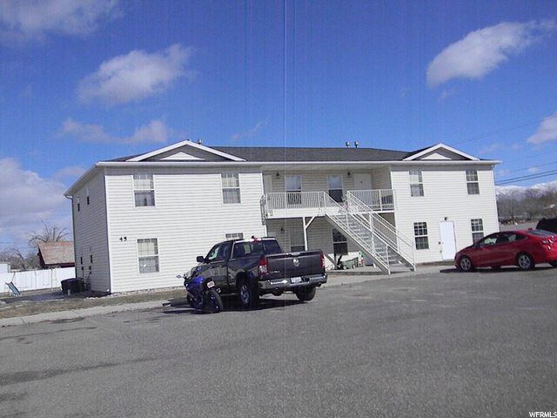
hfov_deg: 52.6
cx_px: 278
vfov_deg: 40.7
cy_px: 209
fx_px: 563
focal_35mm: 35
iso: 674
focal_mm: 6.4
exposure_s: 1/3257
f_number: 7.4
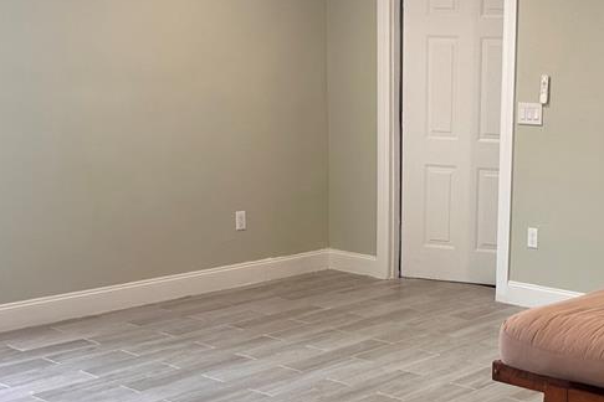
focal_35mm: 57
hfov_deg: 33.9
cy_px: 251
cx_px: 490
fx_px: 956
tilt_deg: -9.5
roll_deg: -0.9
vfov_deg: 23.7
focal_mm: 5.7
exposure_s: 1/60
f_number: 1.5
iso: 64
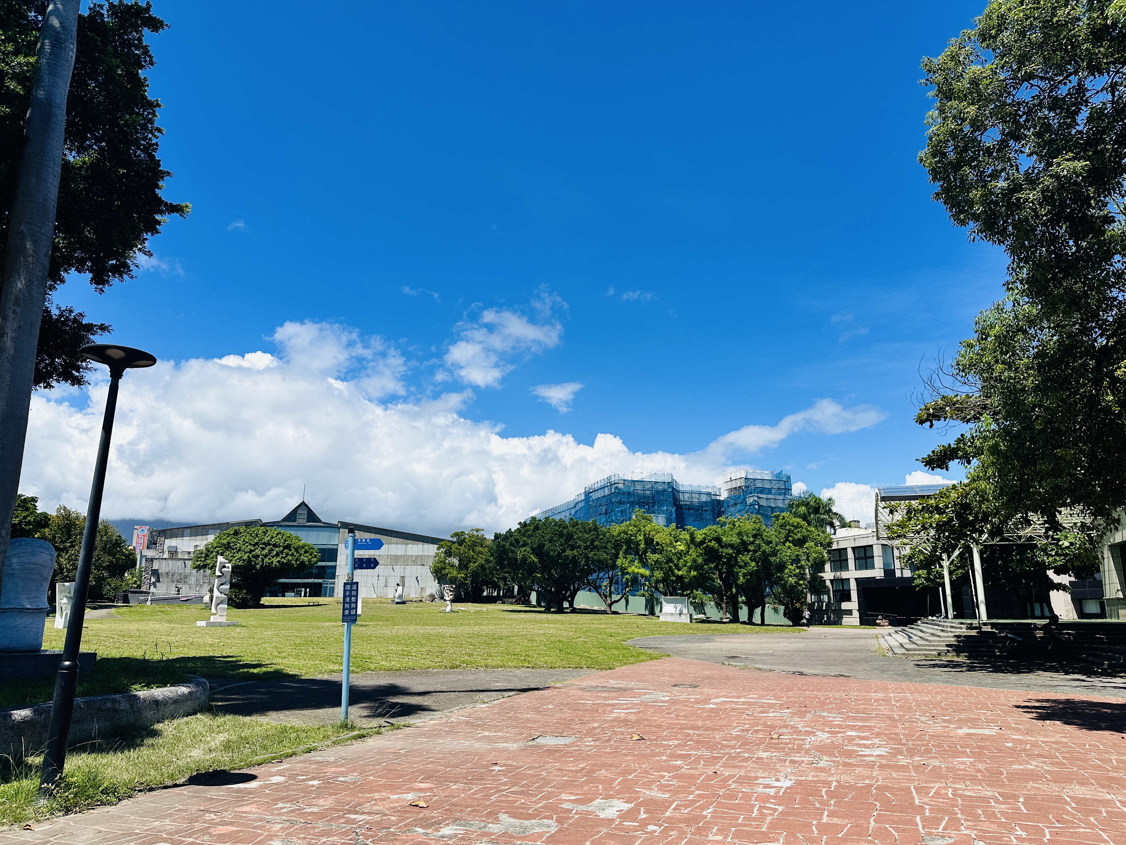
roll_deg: -0.7
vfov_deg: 56.8
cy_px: 422
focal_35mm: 24
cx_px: 563
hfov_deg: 71.6
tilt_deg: +12.8
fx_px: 781
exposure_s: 1/6623
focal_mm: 6.86
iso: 80
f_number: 1.78
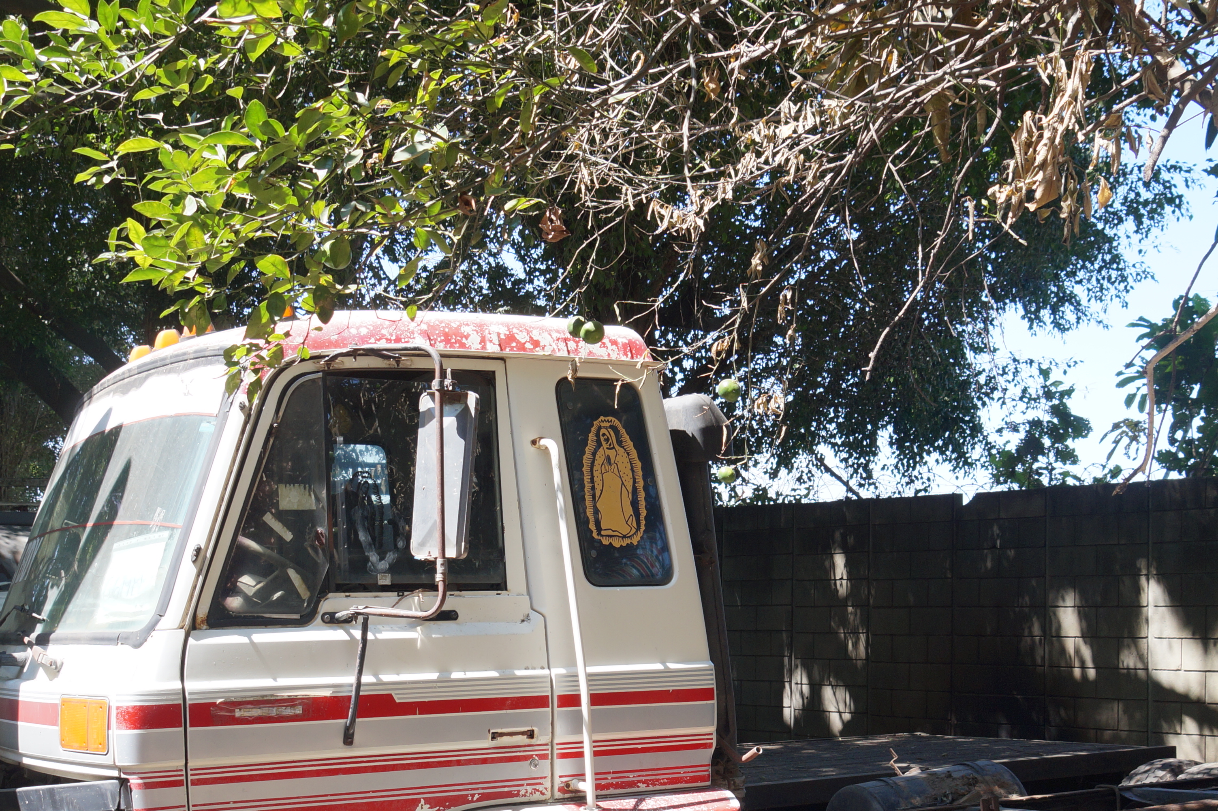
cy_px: 675
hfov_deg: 40.4
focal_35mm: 49
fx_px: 1657
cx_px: 639
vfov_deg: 26.8
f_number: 4
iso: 100
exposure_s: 1/100
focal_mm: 18
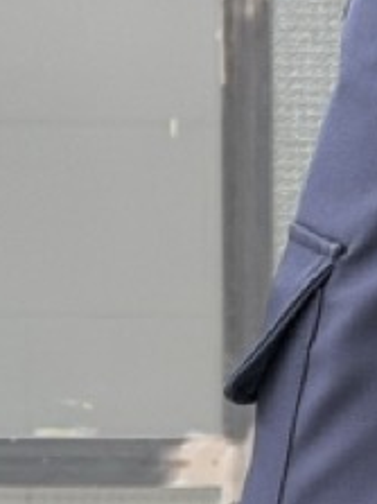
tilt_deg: -6.4
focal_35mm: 276
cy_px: 735
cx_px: 585
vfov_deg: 7.1
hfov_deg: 5.3
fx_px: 4012
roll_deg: -0.1
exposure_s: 1/58
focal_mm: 6.76
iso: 250
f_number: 1.78
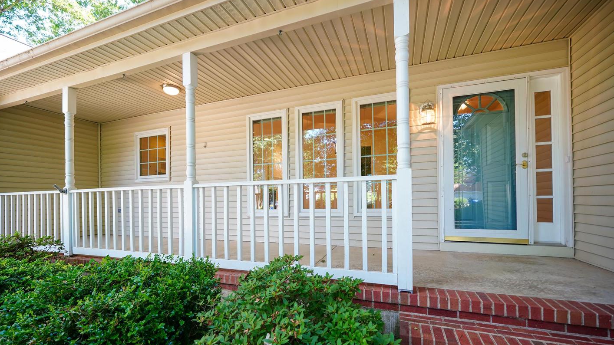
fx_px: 260
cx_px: 302
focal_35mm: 16
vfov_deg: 66.7
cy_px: 198
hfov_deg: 99.4
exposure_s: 1/40
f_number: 3.2
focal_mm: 10
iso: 100
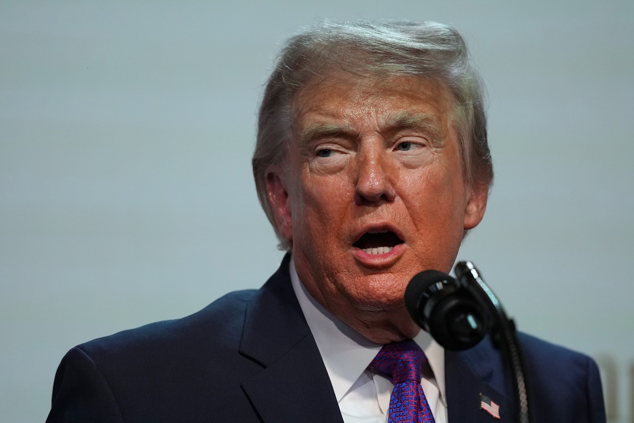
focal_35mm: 450
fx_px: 7923
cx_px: 317
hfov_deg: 4.6
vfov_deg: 3.1
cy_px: 212
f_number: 2.8
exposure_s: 1/250
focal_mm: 300
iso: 1250
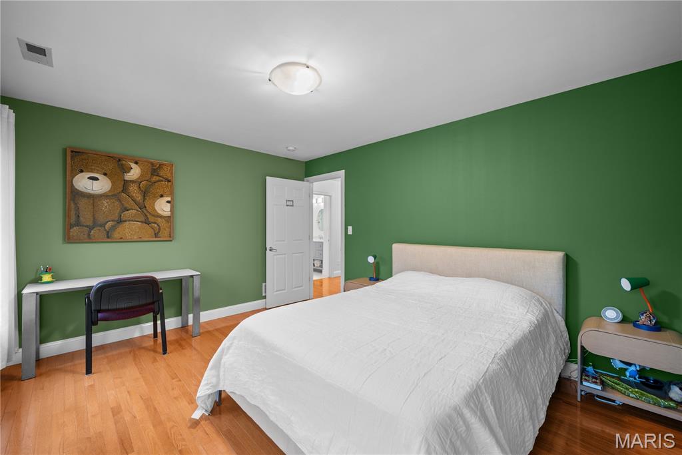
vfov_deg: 81.2
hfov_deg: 104.3
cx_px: 341
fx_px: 265
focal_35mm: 14
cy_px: 228
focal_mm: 14
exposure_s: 1/1.67
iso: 400
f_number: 7.1
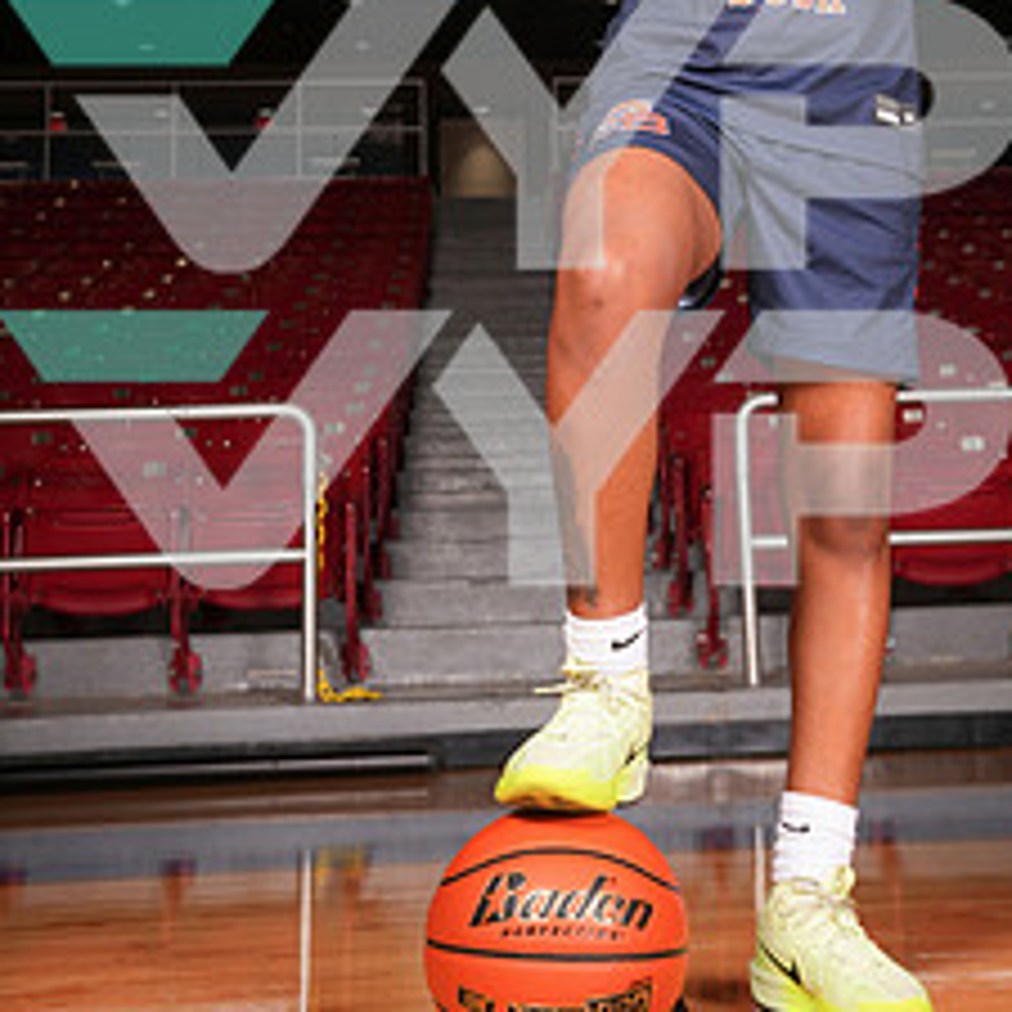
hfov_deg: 27.1
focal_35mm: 63
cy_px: 135
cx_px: 670
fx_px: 2084
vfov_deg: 26.5
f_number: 6.3
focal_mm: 37
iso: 400
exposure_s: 1/200
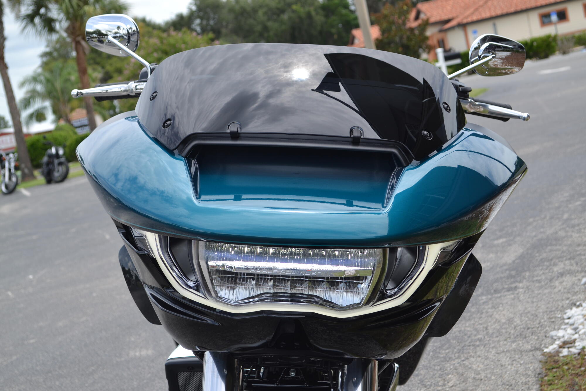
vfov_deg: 19.7
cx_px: 293
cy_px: 196
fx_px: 1123
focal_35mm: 69
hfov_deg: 29.2
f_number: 7.1
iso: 100
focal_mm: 46
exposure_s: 1/200
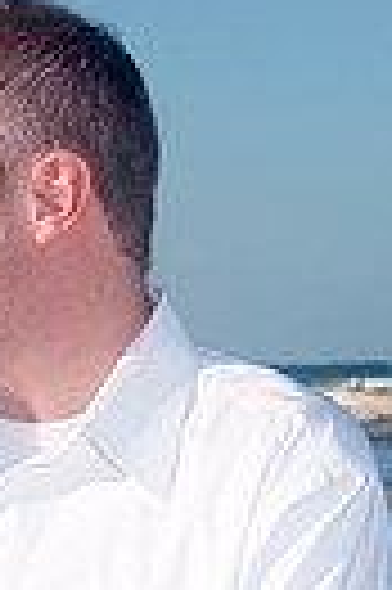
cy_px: 712
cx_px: -142
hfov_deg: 6.3
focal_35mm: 216
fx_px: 3537
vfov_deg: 9.4
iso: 100
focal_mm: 42
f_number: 11
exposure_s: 1/250
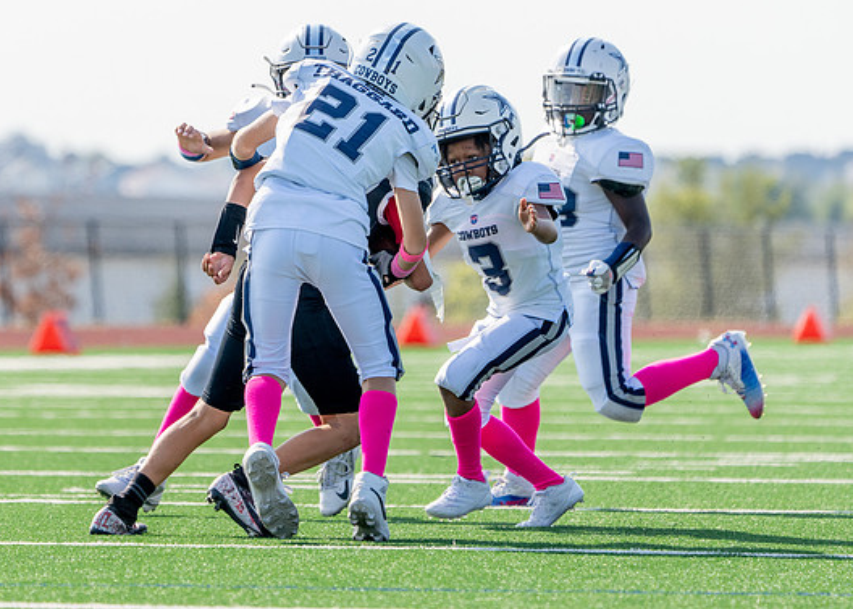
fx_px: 10513
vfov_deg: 3.3
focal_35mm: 434
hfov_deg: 4.6
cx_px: 271
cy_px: 241
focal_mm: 288
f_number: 5.6
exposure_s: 1/1250
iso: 320
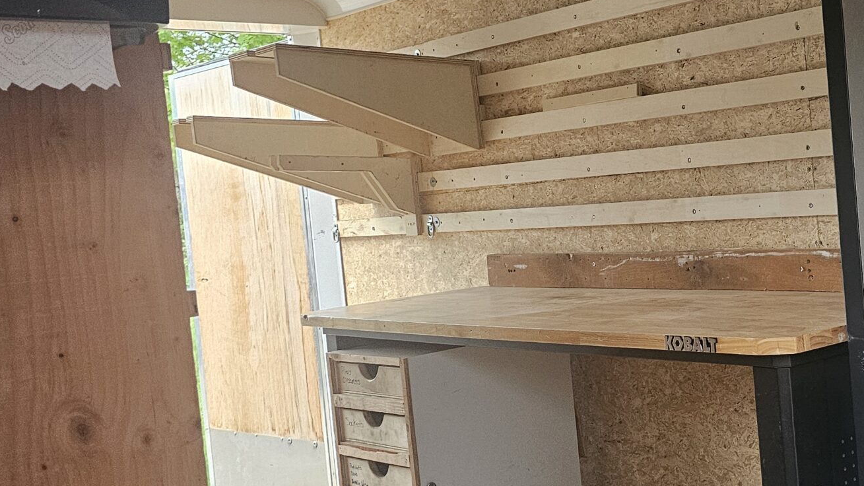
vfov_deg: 24.4
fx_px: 1122
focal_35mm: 49
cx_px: 796
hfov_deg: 38.8
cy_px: 235
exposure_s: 1/120
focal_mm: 6.3
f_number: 1.7
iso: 500
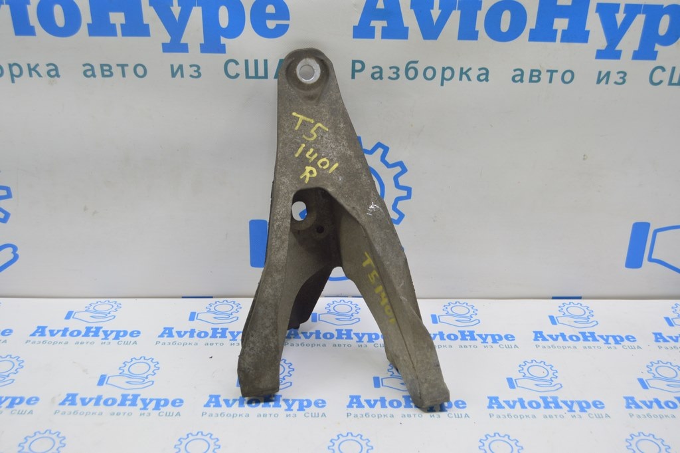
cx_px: 340
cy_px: 226
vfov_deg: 34.2
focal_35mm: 39
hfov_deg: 49.6
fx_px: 736
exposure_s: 1/20
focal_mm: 26
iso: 400
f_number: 5.6
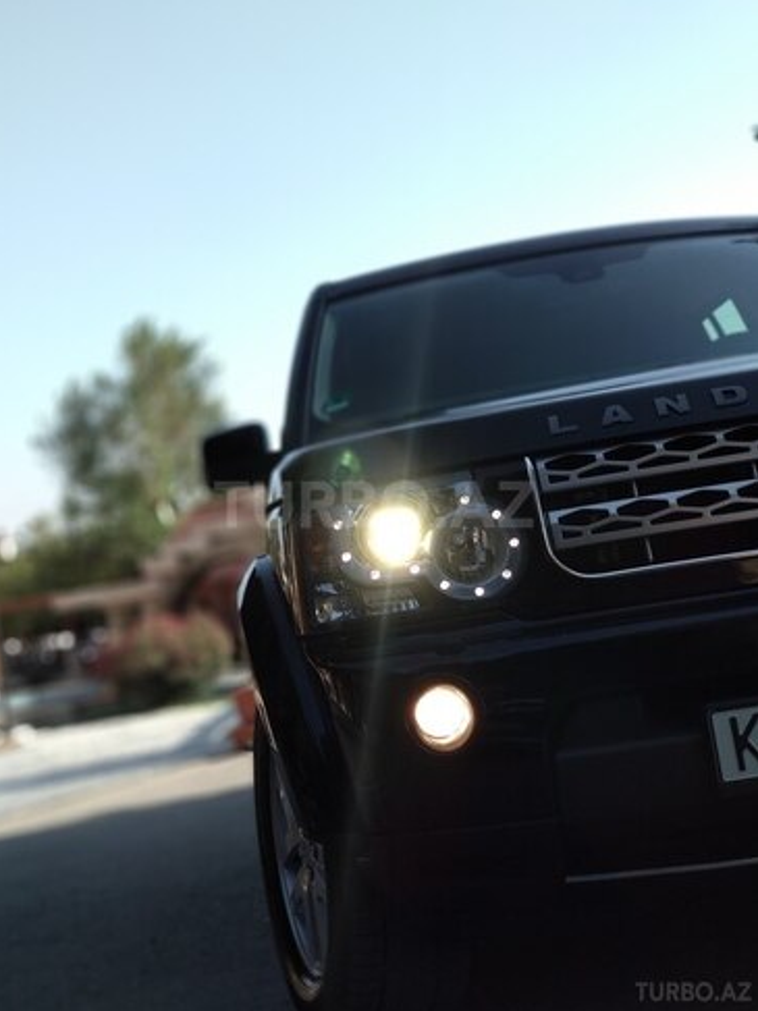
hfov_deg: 27.5
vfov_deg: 36.2
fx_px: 1548
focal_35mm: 53
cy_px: 504
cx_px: 374
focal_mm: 5.99
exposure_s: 1/370
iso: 100
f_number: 2.6
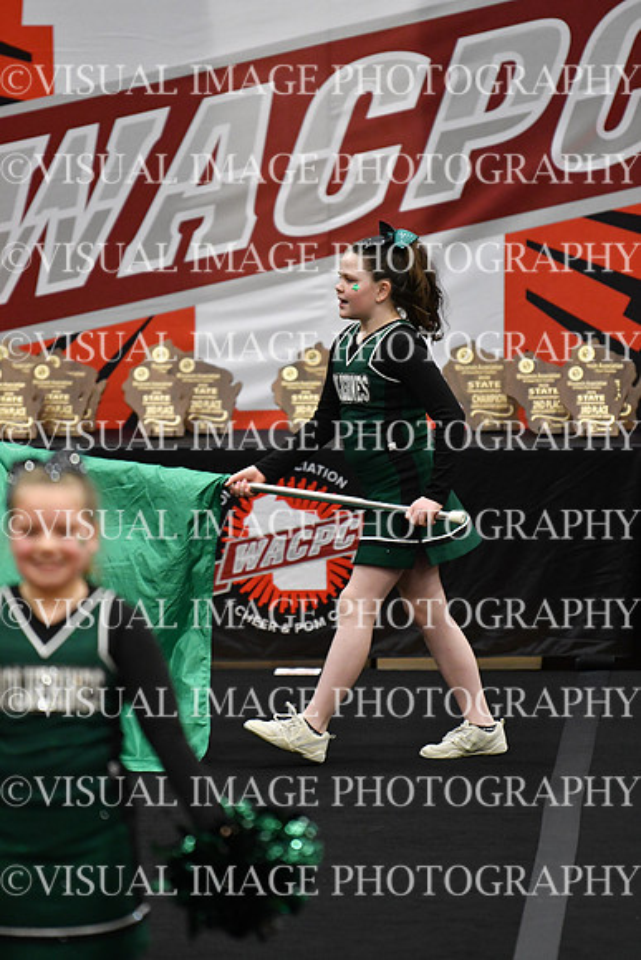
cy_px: 480
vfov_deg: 6.9
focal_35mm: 300
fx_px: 8007
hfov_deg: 4.6
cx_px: 320
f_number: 2.8
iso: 4000
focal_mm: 200
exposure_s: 1/800
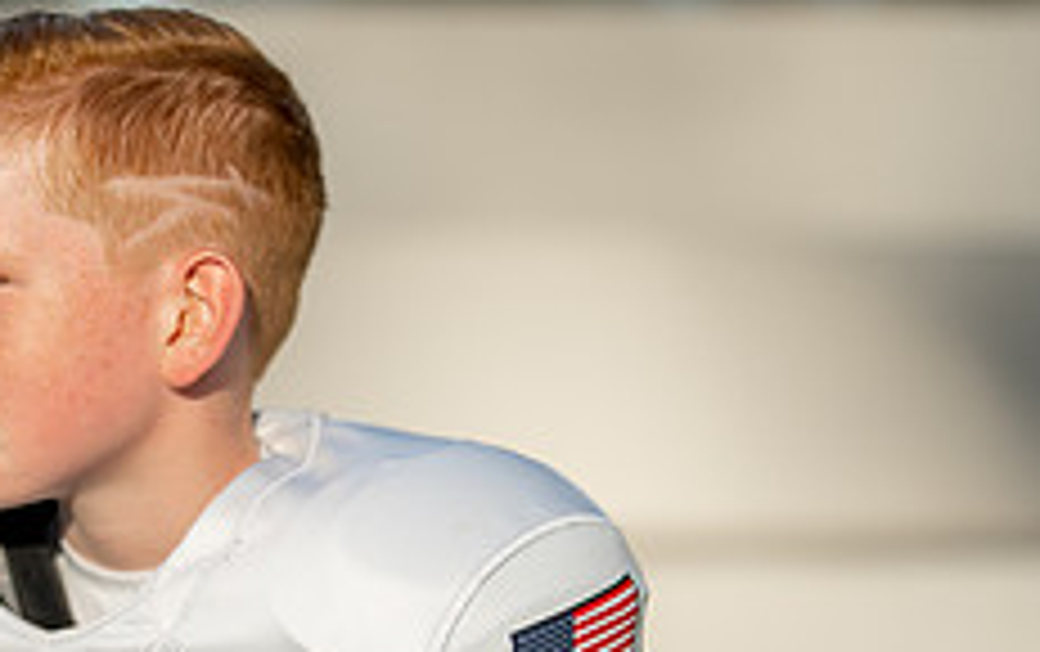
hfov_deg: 15.1
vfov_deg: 9.5
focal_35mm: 138
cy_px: 674
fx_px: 3916
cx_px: 311
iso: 100
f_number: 1.2
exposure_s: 1/6400
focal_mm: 50
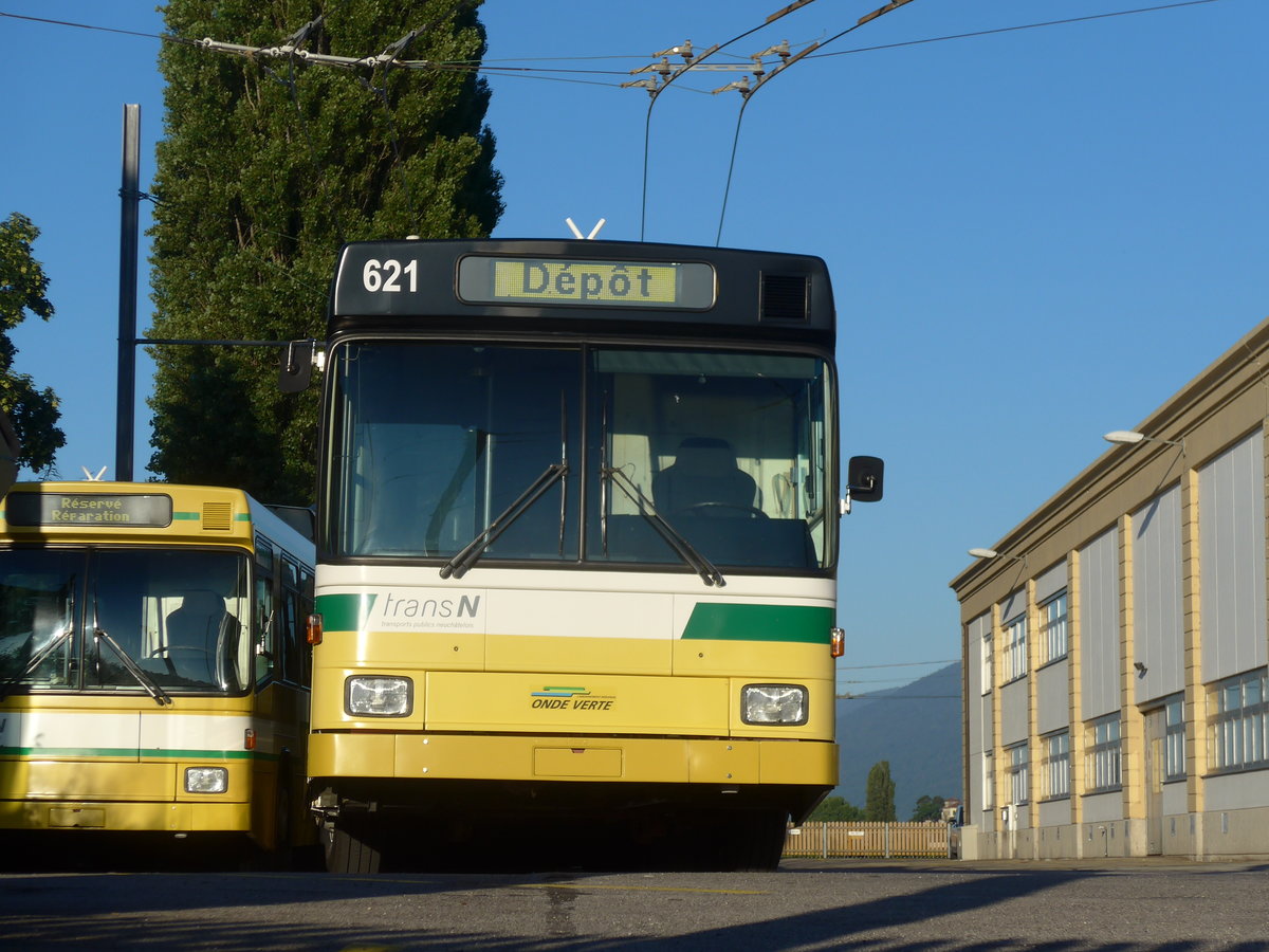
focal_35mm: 97
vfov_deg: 15.2
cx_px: 634
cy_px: 476
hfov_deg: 20.2
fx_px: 3556
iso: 80
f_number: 4.7
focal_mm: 19.2
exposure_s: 1/800
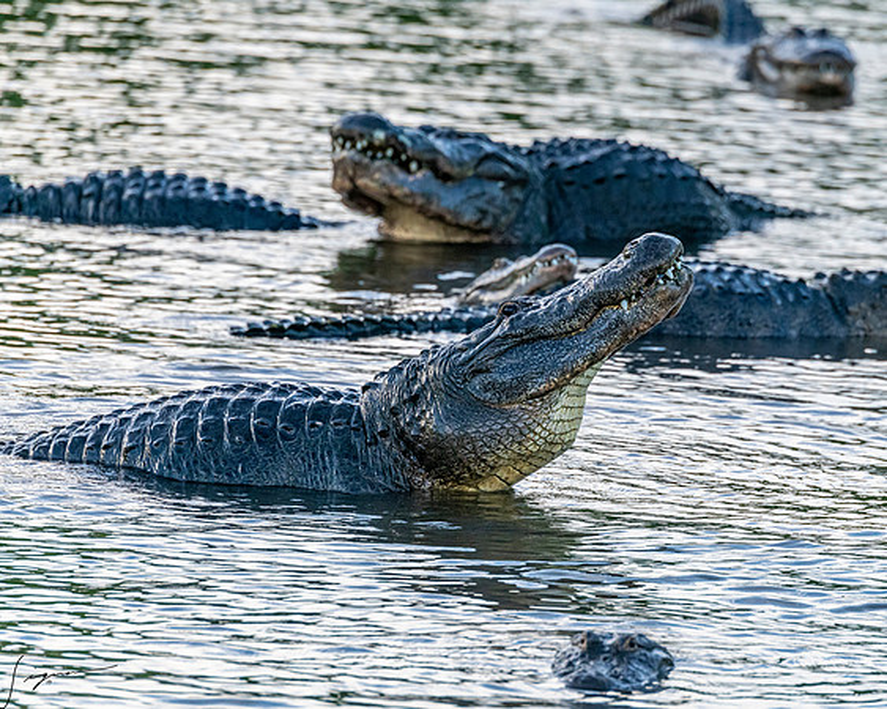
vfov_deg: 3.4
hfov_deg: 4.3
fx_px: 11813
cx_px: 532
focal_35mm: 450
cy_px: 354
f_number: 8
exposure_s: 1/1000
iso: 1600
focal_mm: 400
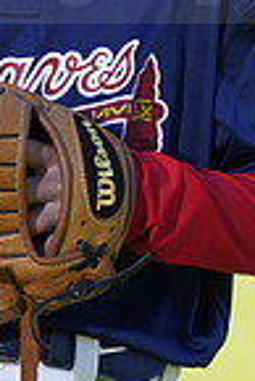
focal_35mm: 751
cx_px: 4
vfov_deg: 2.7
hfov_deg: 1.8
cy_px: -60
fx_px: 7960
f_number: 5
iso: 100
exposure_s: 1/250
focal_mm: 188
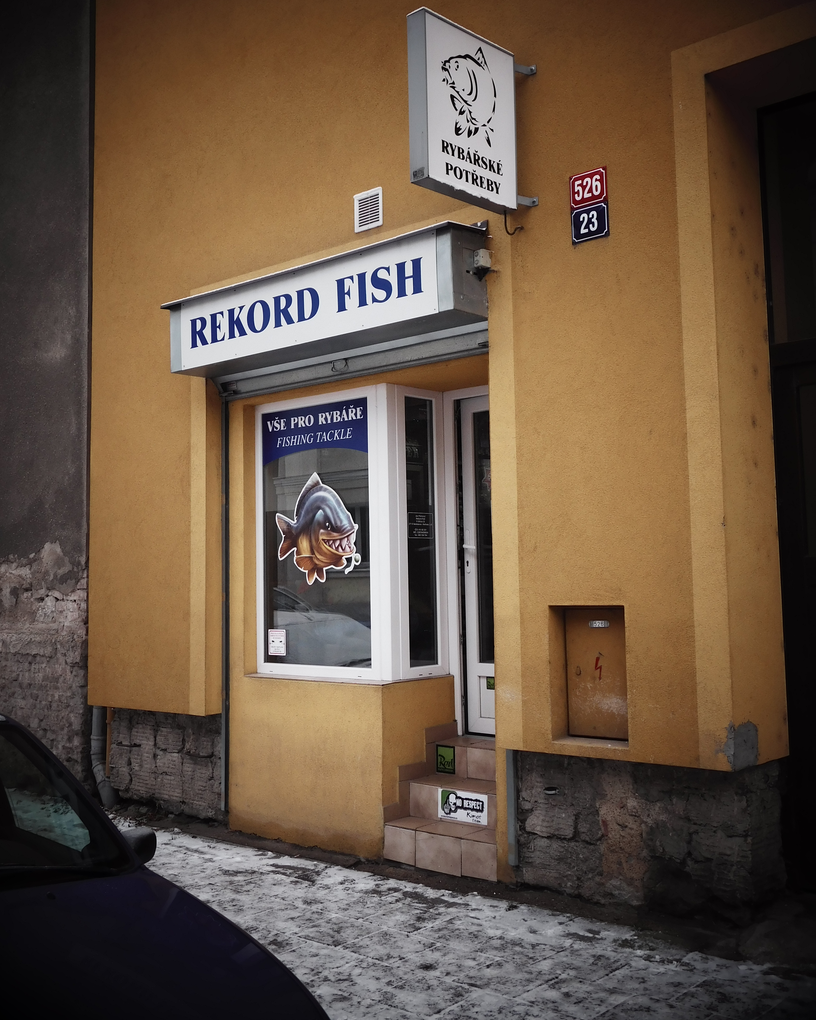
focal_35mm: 38
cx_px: 410
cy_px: 473
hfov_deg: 39.2
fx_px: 1147
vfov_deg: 47.9
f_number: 3.5
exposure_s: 1/60
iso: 125
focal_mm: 6.3
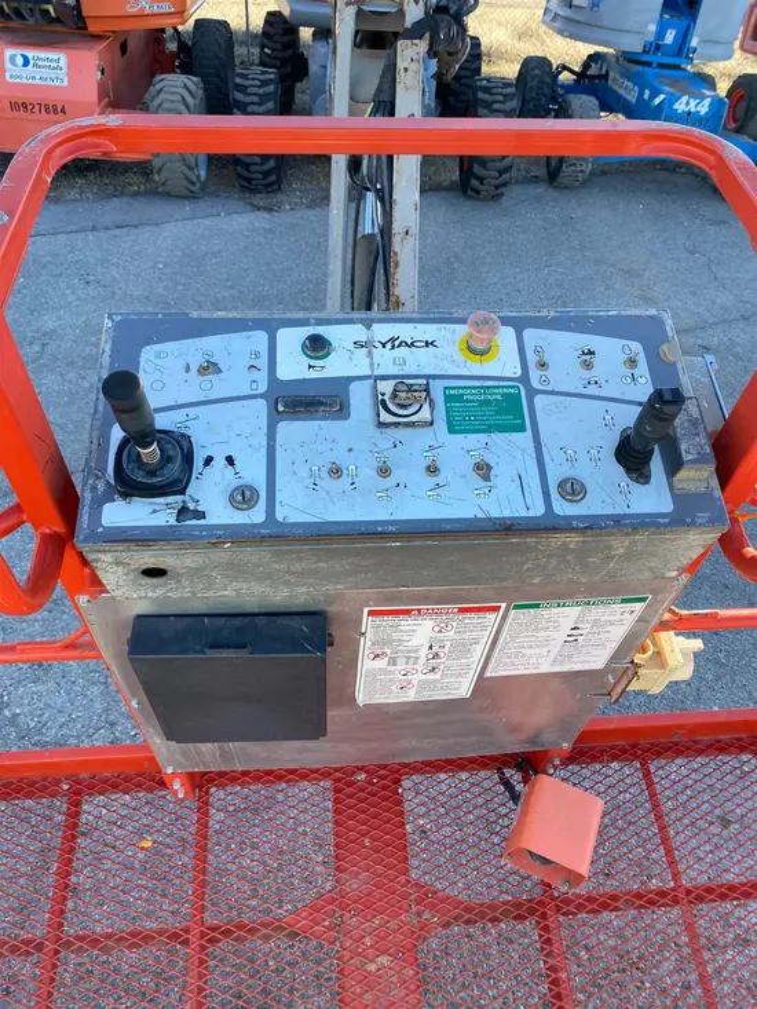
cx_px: 378
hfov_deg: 53.1
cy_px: 504
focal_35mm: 26
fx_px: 758
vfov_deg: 67.3
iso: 32
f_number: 1.8
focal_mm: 4.25
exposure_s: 1/508
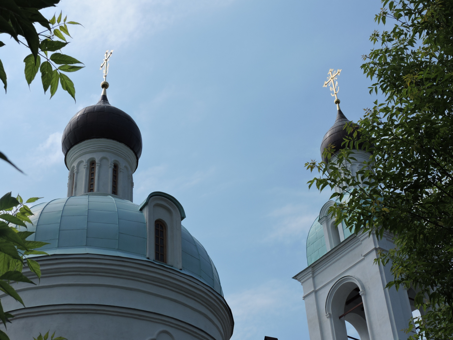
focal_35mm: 60
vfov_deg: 24.4
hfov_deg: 32.2
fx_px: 785
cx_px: 226
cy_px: 170
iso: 100
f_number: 5.9
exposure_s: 1/800
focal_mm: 10.7
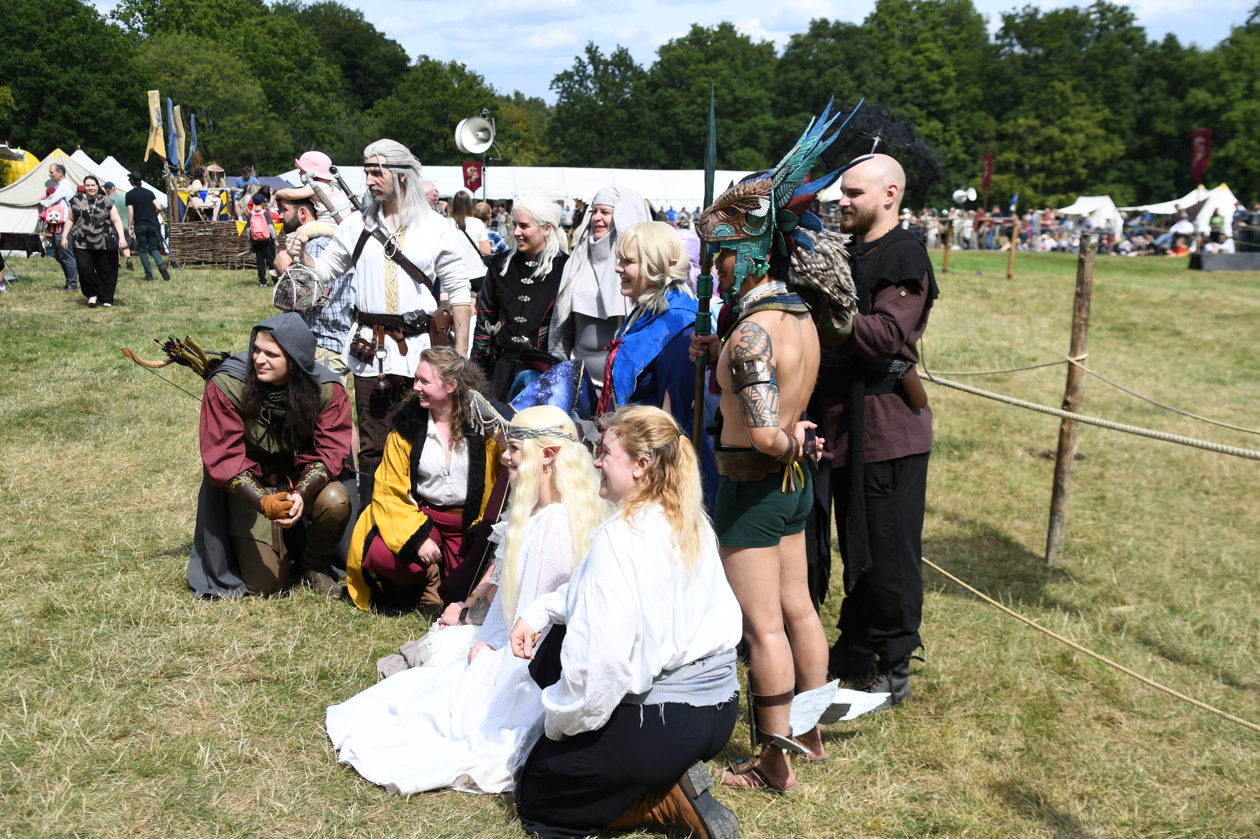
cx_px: 630
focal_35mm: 42
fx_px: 1469
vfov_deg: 31.9
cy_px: 420
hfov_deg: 46.4
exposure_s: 1/1600
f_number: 4
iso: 200
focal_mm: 28
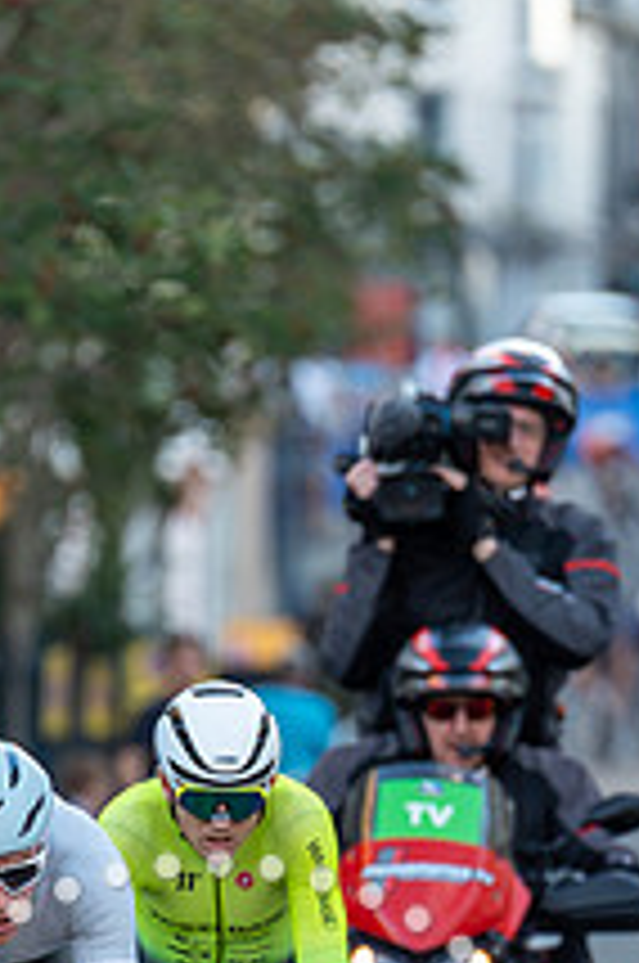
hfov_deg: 1.8
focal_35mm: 745
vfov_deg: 2.8
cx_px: -9
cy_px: 1048
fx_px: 19899
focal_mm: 200
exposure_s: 1/800
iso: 640
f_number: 3.2
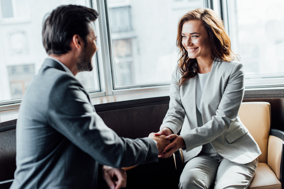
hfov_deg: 39.6
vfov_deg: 27.0
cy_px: 94
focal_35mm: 50
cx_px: 142
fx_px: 395
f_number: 2.5
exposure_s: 1/125
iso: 320
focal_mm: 50
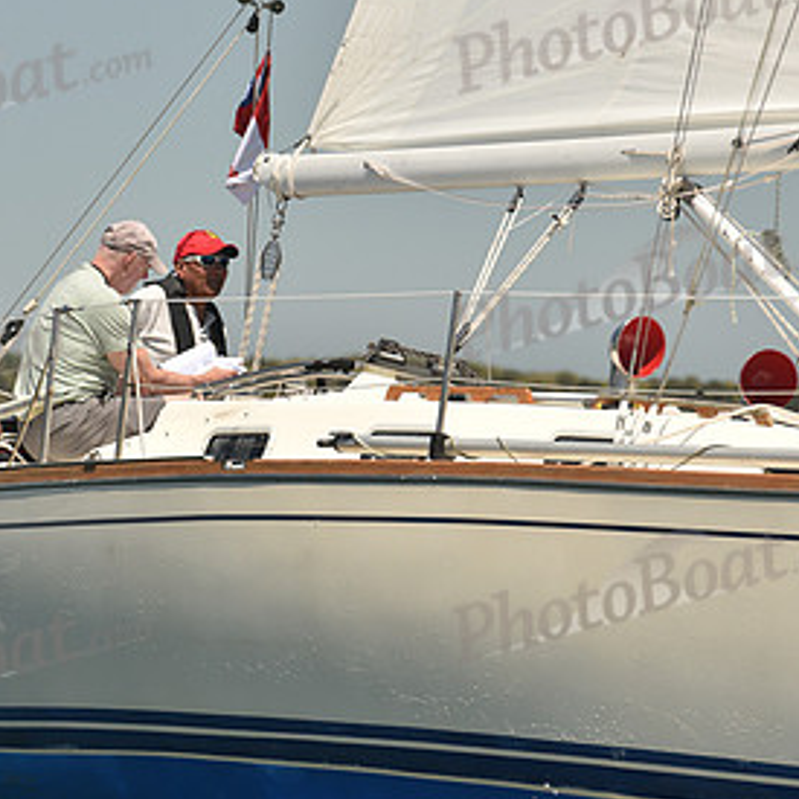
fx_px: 9375
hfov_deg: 4.9
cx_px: 304
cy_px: 479
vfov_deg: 4.9
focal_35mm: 359
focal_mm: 200
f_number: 6.3
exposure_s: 1/800
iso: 250
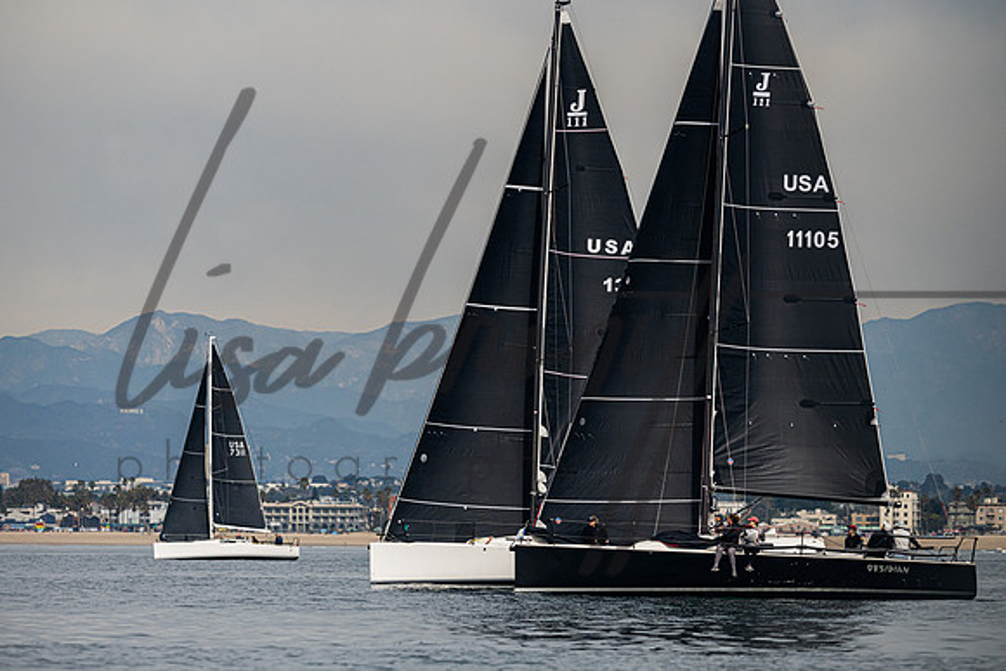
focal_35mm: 243
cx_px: 443
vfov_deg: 5.7
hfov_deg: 8.5
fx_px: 6779
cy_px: 325
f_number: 5.6
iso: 400
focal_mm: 210
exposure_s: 1/6400
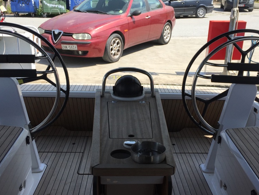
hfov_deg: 46.8
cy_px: 100
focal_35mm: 40
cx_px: 138
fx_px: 299
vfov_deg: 36.0
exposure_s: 1/1522
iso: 32
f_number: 2.2
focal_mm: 4.15
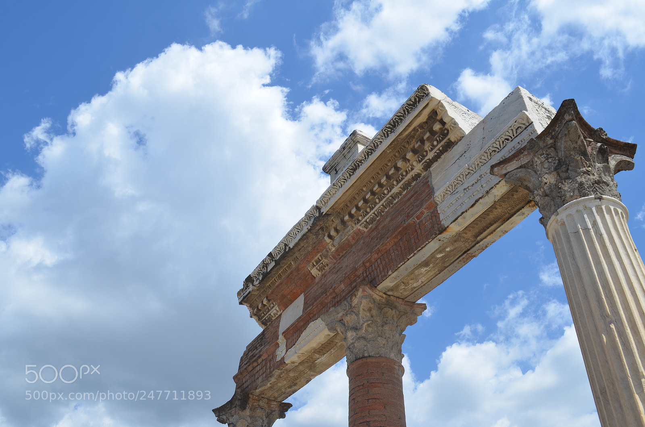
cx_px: 322
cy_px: 214
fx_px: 590
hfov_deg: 57.3
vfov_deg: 39.8
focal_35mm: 33
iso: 100
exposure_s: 1/320
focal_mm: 22
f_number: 9
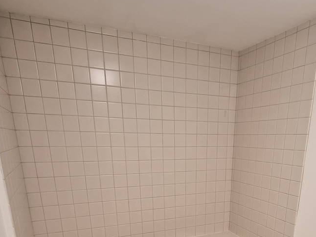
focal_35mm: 29
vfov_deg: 41.9
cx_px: 200
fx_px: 265
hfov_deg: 60.8
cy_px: 237
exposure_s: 1/60.2
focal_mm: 1.7
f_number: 2.2
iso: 160
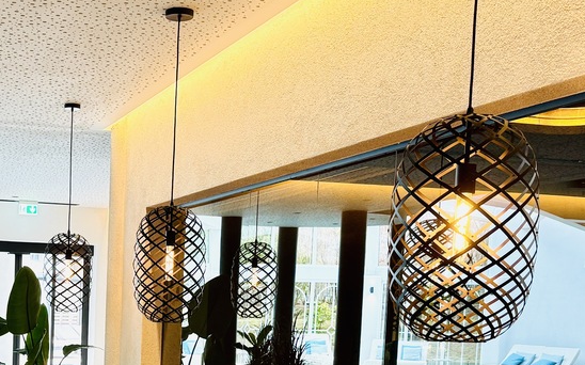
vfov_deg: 19.3
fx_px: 1036
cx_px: 115
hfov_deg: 30.7
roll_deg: -2.5
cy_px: 385
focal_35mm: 65
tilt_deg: -3.9
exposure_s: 1/50
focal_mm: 6.76
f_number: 1.78
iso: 125
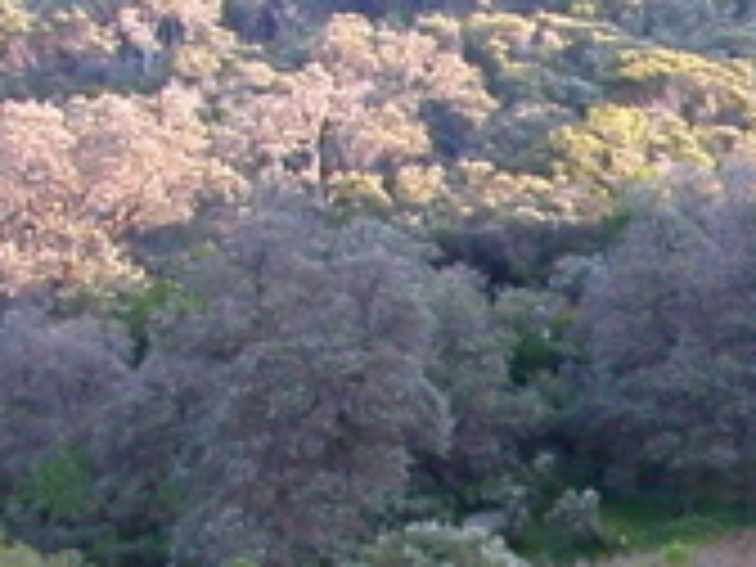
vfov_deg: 10.3
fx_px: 3079
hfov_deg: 12.8
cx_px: 1336
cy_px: 724
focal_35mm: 141
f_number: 2.7
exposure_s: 1/111
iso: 100
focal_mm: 5.6
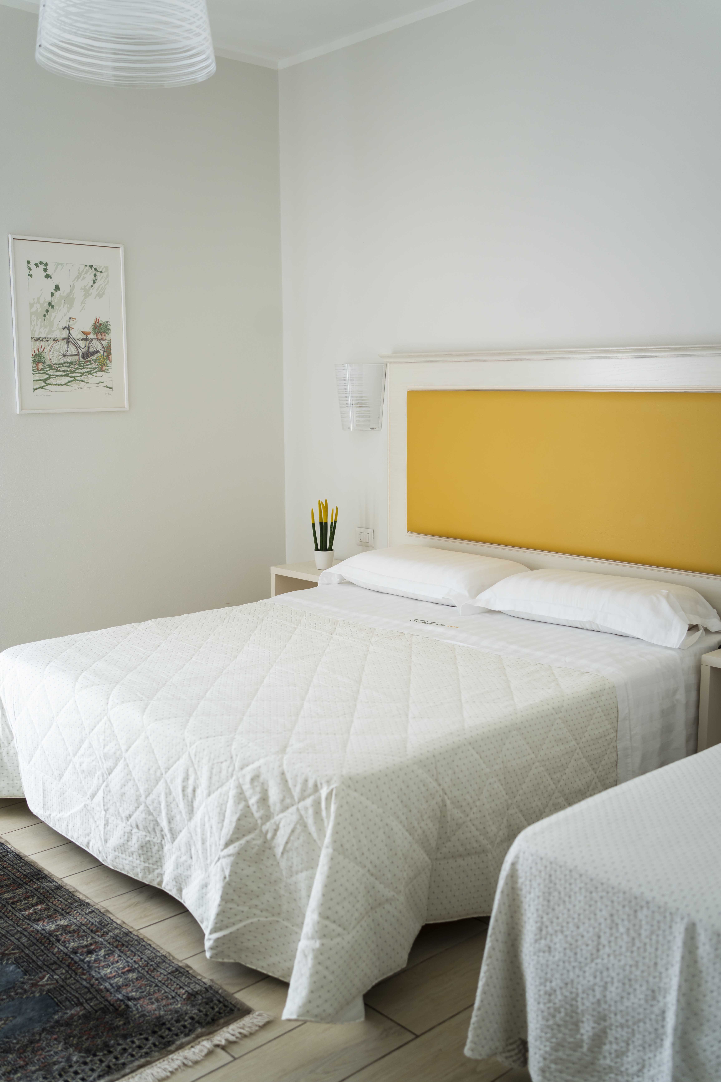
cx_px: 360
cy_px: 541
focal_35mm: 35
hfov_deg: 37.9
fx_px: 1051
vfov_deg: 54.4
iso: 250
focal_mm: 35
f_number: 2.8
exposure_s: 1/200
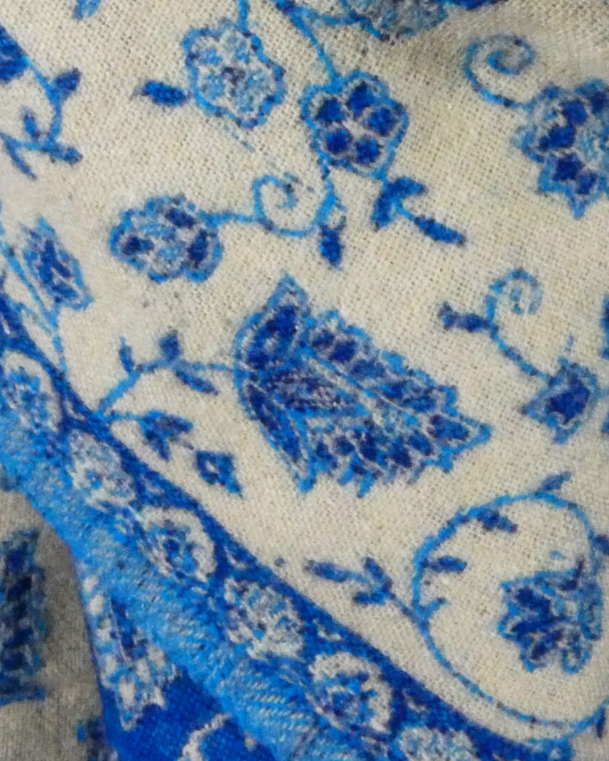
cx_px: 393
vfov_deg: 24.8
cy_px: -124
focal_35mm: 70
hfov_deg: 21.8
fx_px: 1577
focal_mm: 5.3
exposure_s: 1/80
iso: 1600
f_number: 7.1
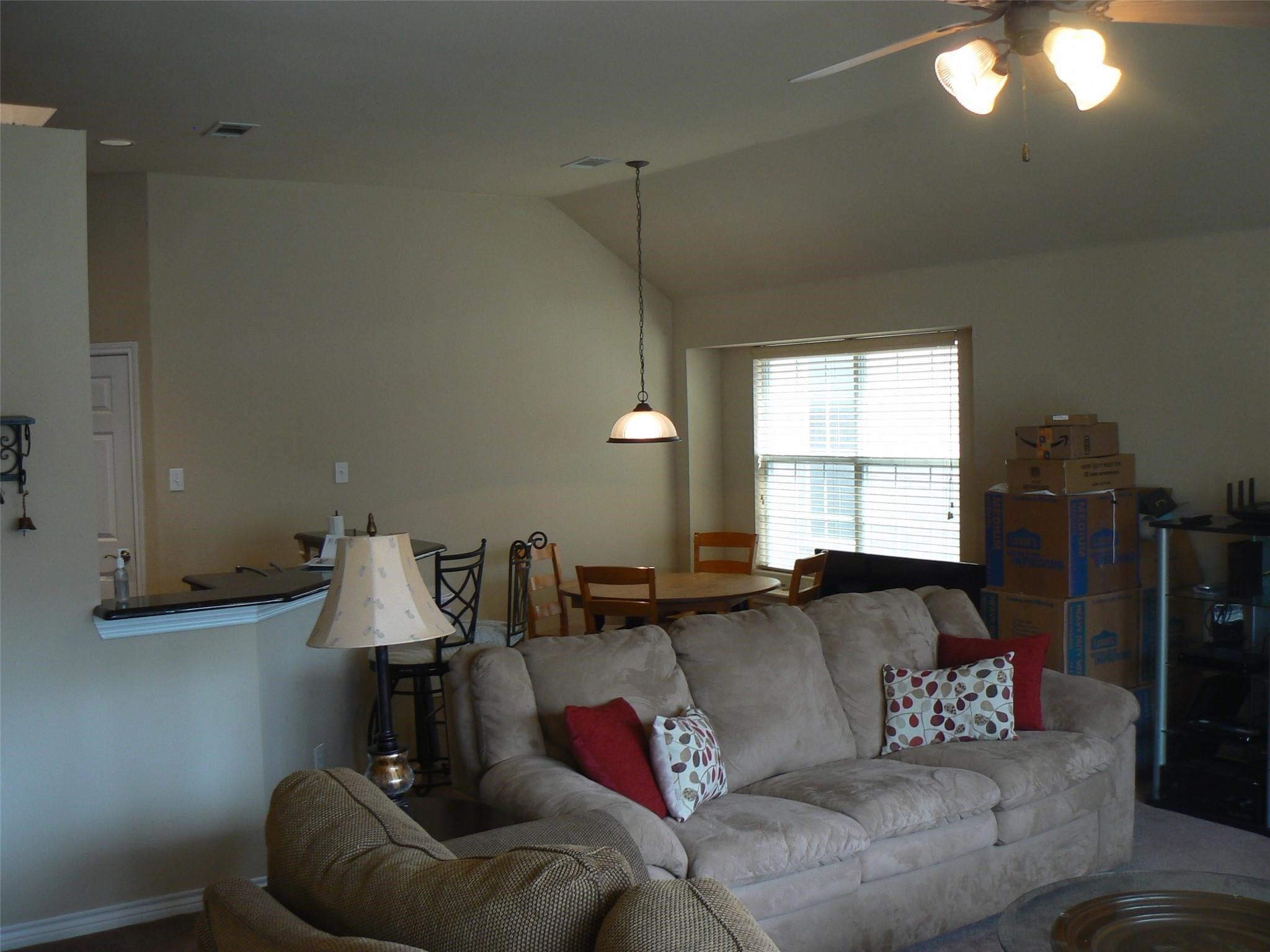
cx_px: 635
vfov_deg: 39.7
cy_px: 476
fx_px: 1321
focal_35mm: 36
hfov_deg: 51.4
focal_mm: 6
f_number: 2.8
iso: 80
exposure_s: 1/40
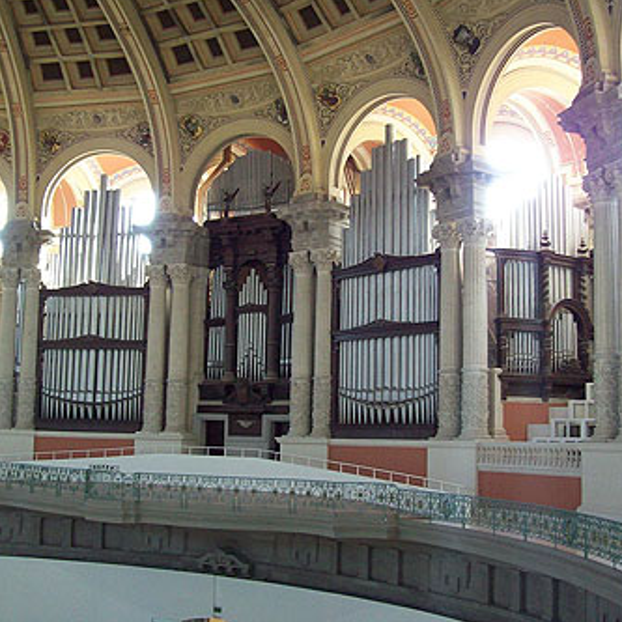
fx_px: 874
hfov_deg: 39.1
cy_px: 310
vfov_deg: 39.2
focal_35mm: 43
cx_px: 284
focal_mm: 6
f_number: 2.7
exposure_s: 1/31.4
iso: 160
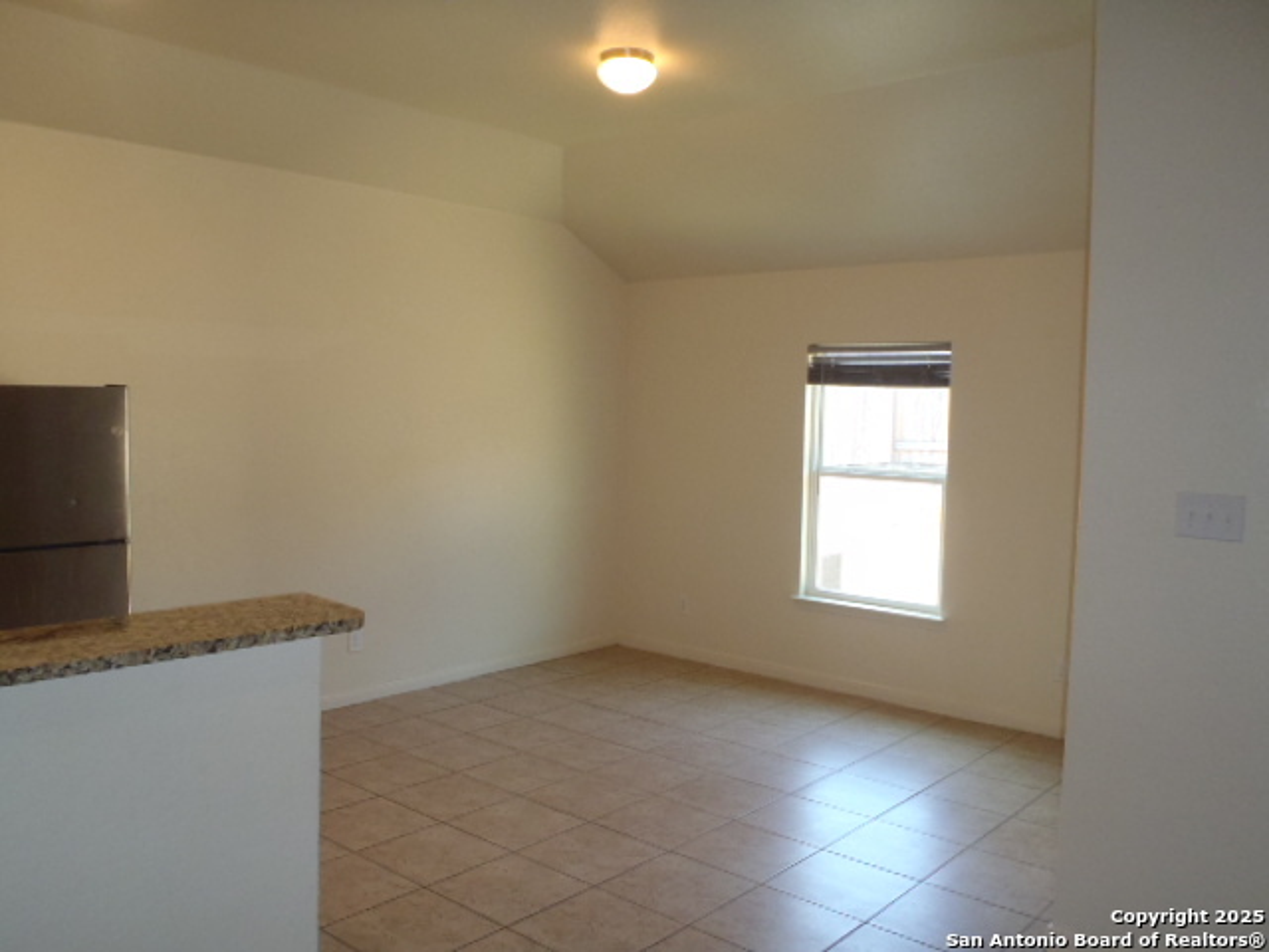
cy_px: 476
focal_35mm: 28
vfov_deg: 49.7
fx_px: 1026
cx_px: 634
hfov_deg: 63.4
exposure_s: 1/30
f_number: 3.9
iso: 250
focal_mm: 5
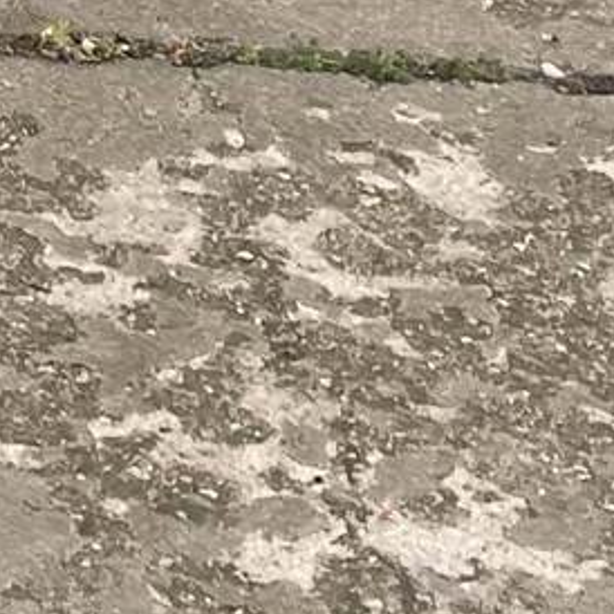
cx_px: -524
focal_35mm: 186
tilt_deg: -2.1
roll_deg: -1.2
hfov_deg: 9.0
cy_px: -1224
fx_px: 3733
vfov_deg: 8.1
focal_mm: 5.1
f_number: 1.6
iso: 32
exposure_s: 1/1309
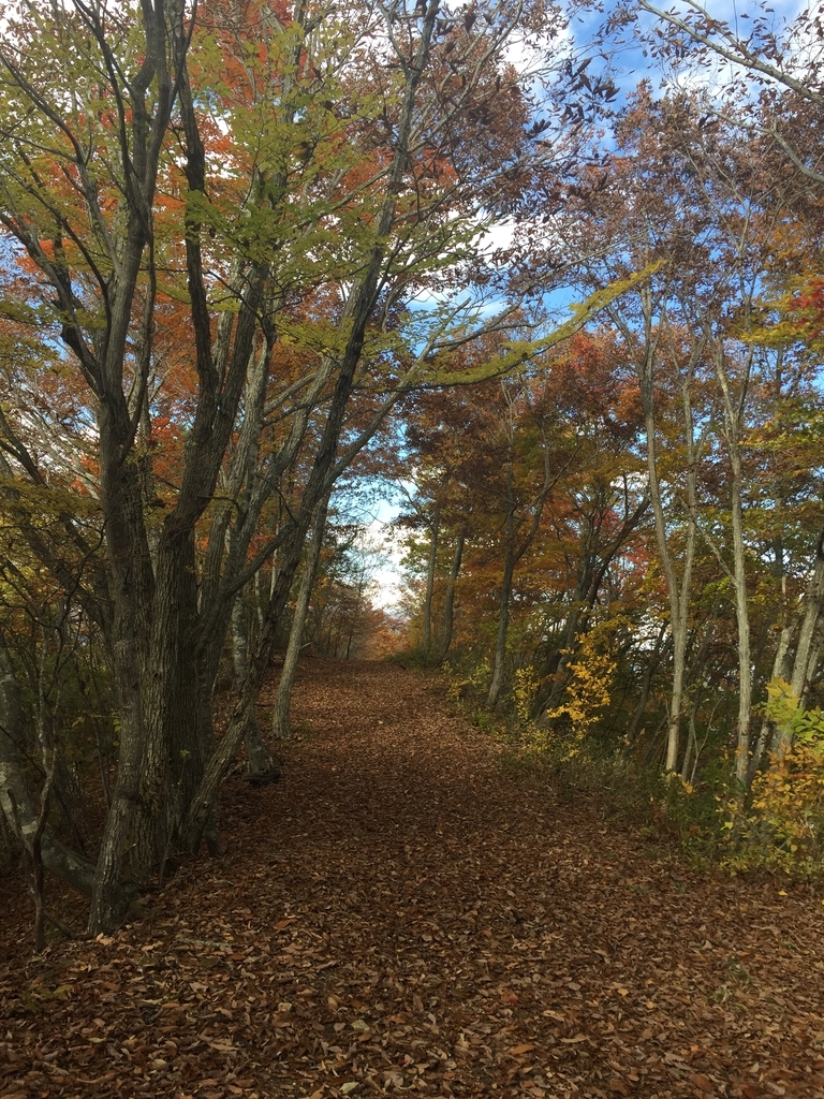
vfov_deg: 61.7
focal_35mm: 29
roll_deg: -4.2
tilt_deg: +9.2
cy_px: 550
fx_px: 920
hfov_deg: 48.2
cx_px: 412
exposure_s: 1/482
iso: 32
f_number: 2.2
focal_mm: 4.15
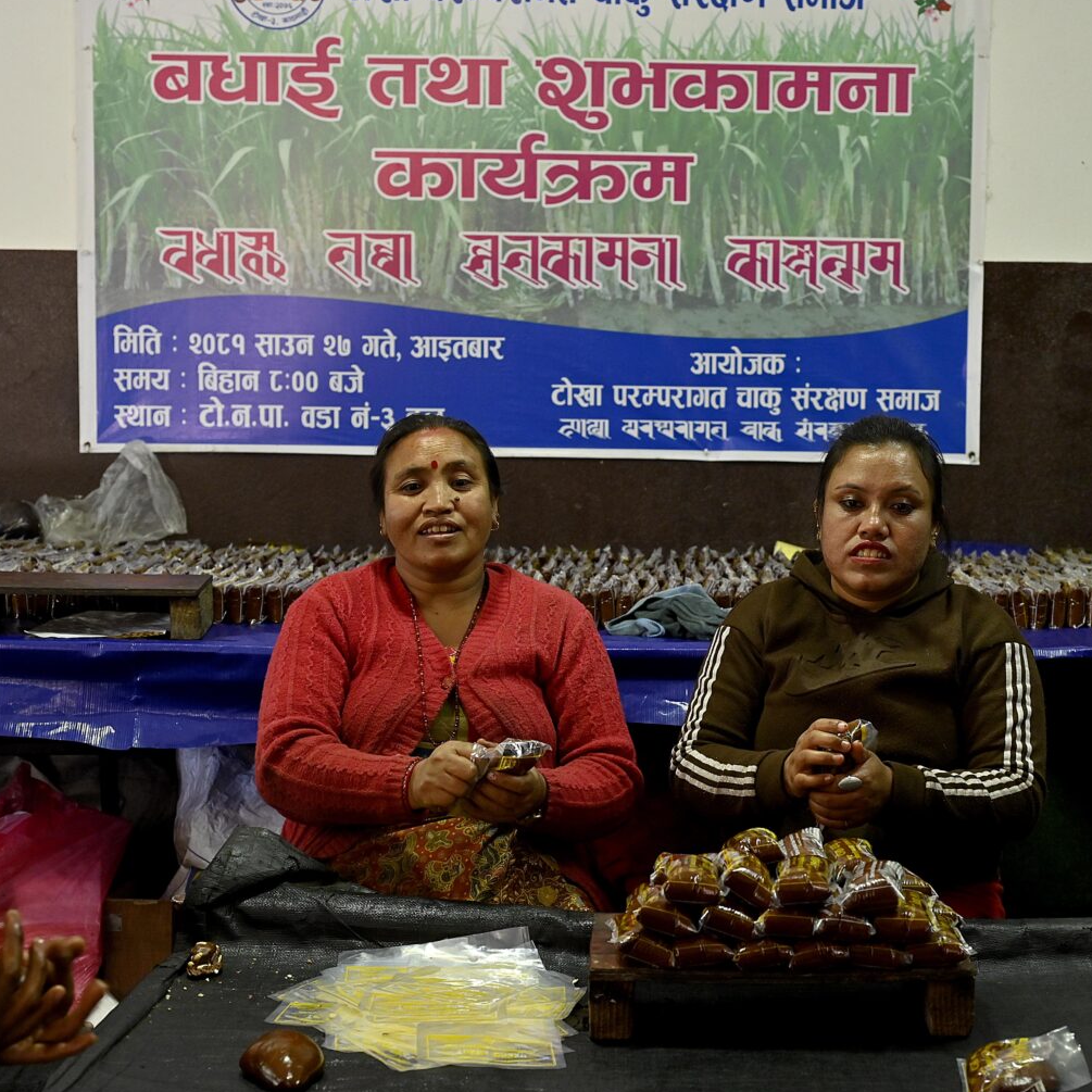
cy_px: 548
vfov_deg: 28.2
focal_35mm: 61
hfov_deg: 28.0
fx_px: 2177
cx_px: 725
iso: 1250
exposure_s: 1/100
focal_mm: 47
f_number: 4.5
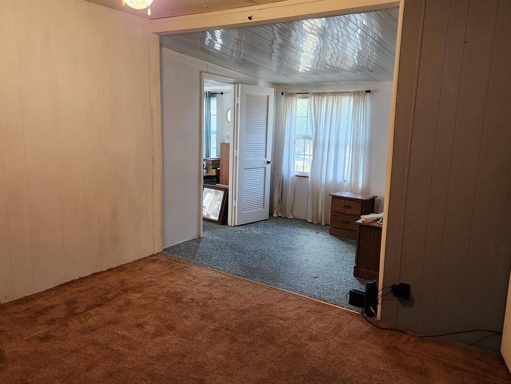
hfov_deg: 63.4
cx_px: 260
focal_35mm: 28
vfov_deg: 49.8
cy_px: 194
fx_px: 413
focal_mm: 5.4
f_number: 1.8
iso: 640
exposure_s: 1/120
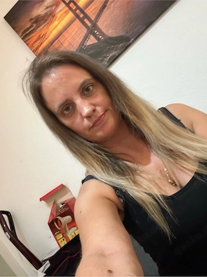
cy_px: 138
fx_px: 239
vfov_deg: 60.0
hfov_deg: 46.8
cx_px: 104
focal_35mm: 30
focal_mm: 2.69
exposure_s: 1/20
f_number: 1.9
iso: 500
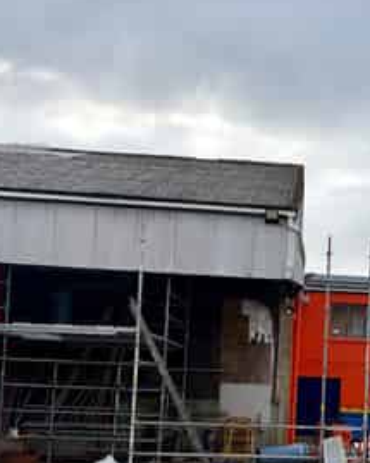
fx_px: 849
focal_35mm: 62
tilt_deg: +2.1
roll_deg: -2.9
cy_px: 331
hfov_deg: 23.3
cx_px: 391
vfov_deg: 30.1
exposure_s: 1/1517
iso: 50
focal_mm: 5.96
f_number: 1.6
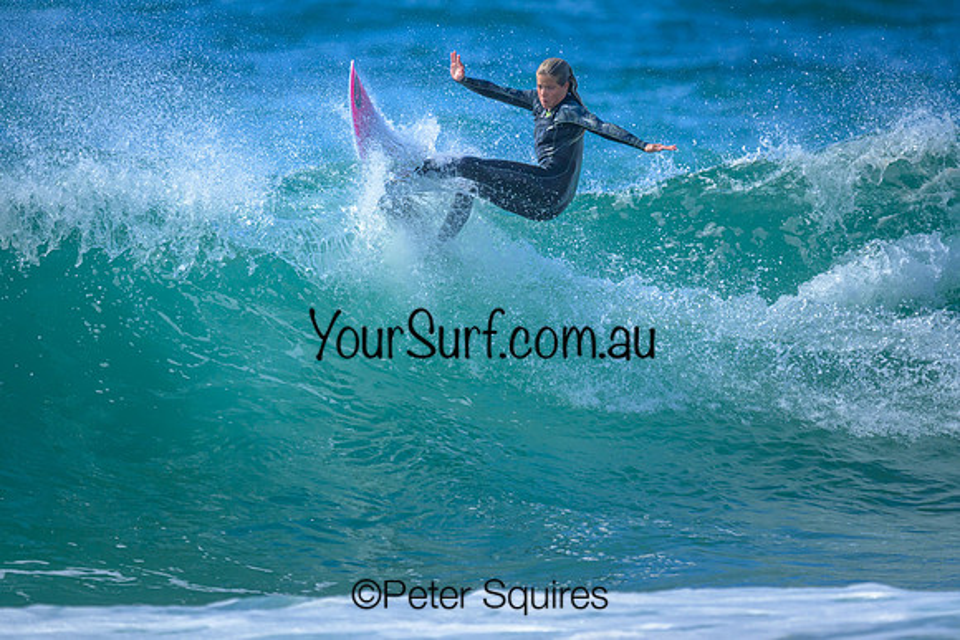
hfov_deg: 1.9
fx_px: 29313
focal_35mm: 1099
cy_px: 206
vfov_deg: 1.3
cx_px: 467
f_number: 6.3
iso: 360
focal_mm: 800
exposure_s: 1/2000
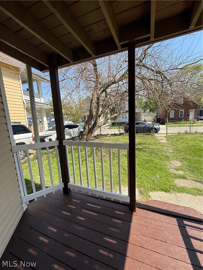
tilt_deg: -10.2
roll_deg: +3.0
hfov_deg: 85.7
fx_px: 109
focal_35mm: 14
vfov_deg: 102.1
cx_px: 102
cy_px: 135
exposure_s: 1/914
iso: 50
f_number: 2.2
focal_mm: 2.22
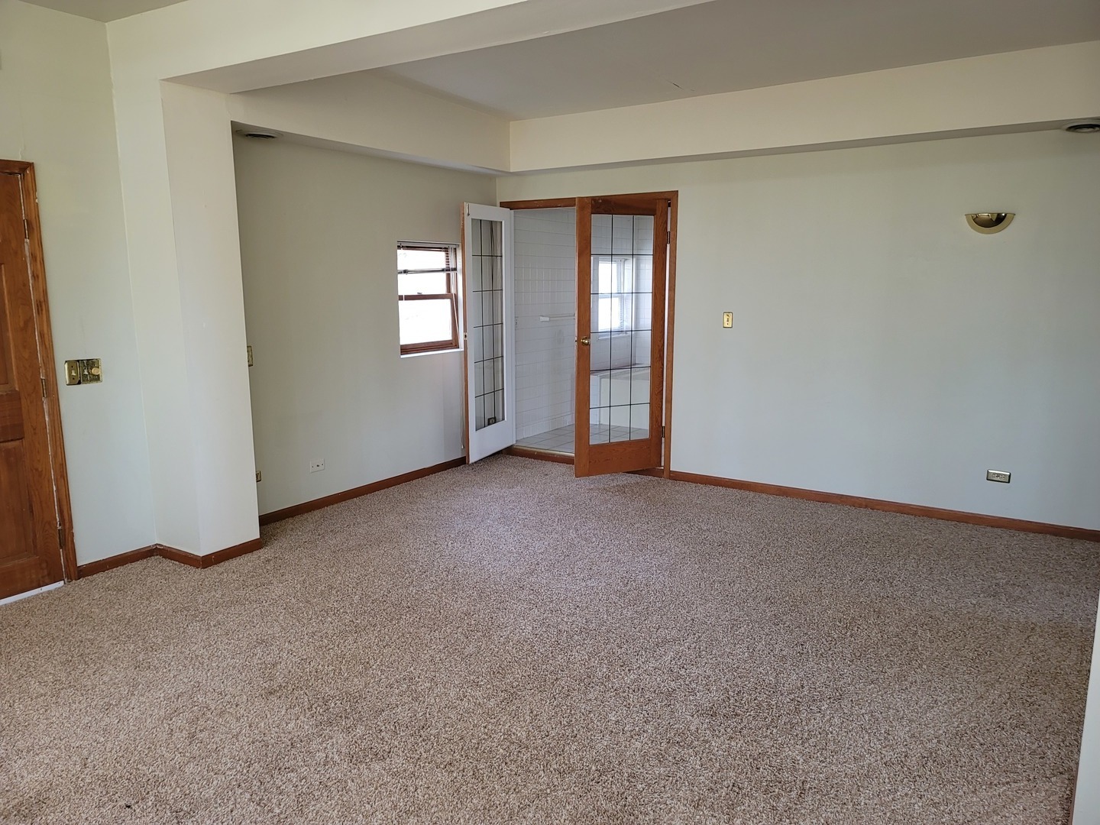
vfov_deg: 54.9
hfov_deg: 69.4
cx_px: 550
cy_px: 412
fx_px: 794
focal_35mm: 25
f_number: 1.8
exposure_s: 1/39
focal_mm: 7
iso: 250
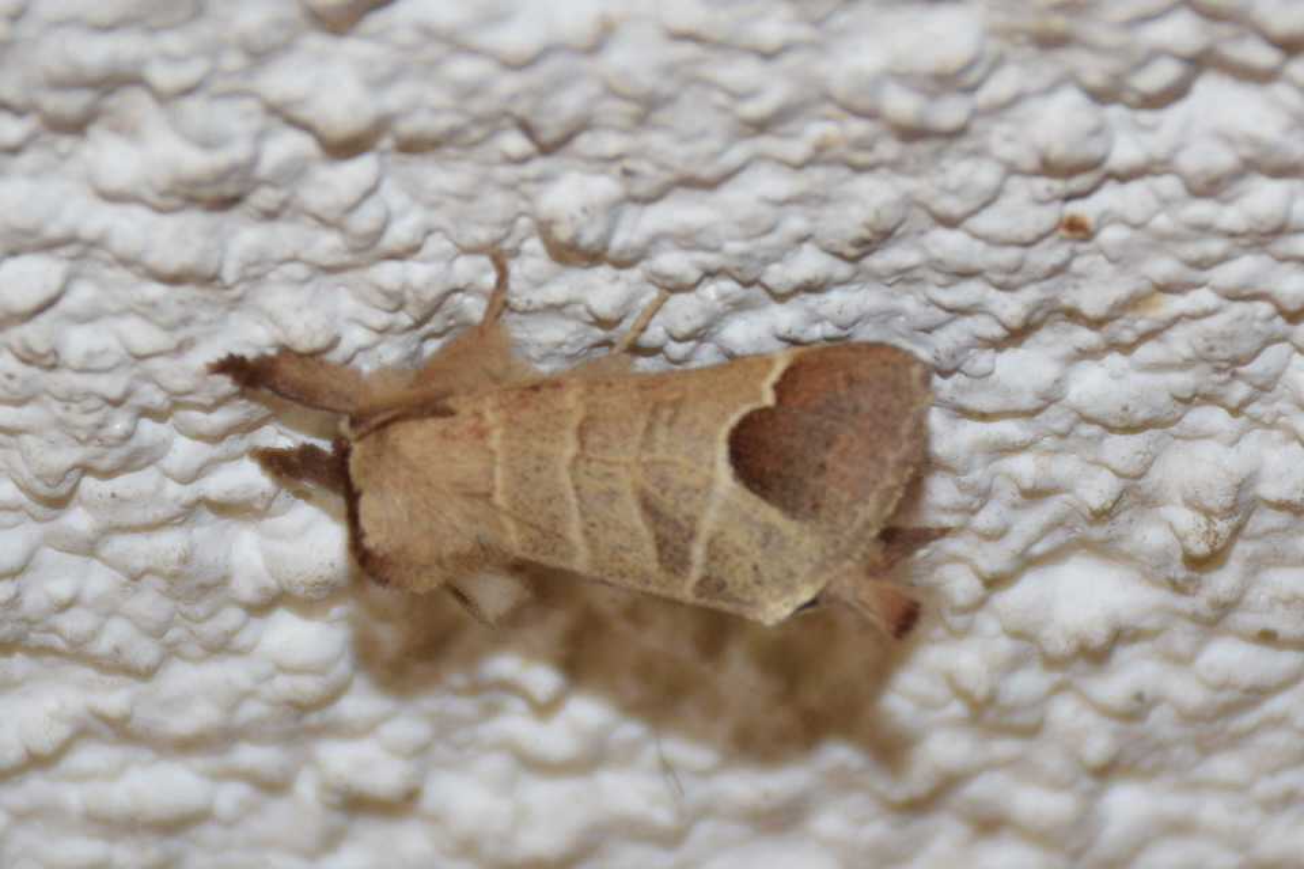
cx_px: 652
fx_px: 7606
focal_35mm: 210
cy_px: 434
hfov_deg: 9.8
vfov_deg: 6.5
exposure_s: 1/60
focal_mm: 140
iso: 320
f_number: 5.6
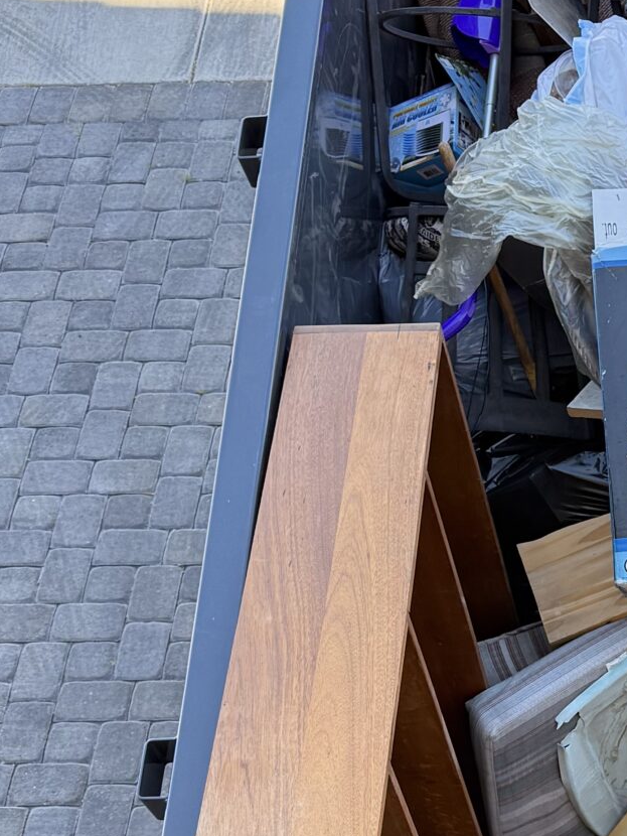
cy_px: 793
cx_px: 850
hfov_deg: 18.3
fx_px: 1786
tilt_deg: -63.4
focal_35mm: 74
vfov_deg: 25.3
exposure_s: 1/501
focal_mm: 6.76
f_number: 1.78
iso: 100
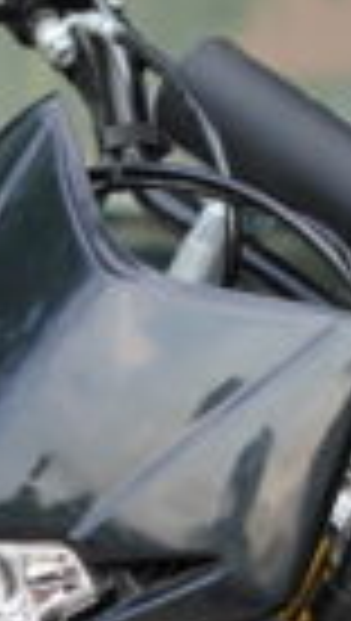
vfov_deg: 6.2
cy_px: 994
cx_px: 153
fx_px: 5638
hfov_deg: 3.6
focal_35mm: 342
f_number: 2.8
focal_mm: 50
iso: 100
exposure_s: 1/125
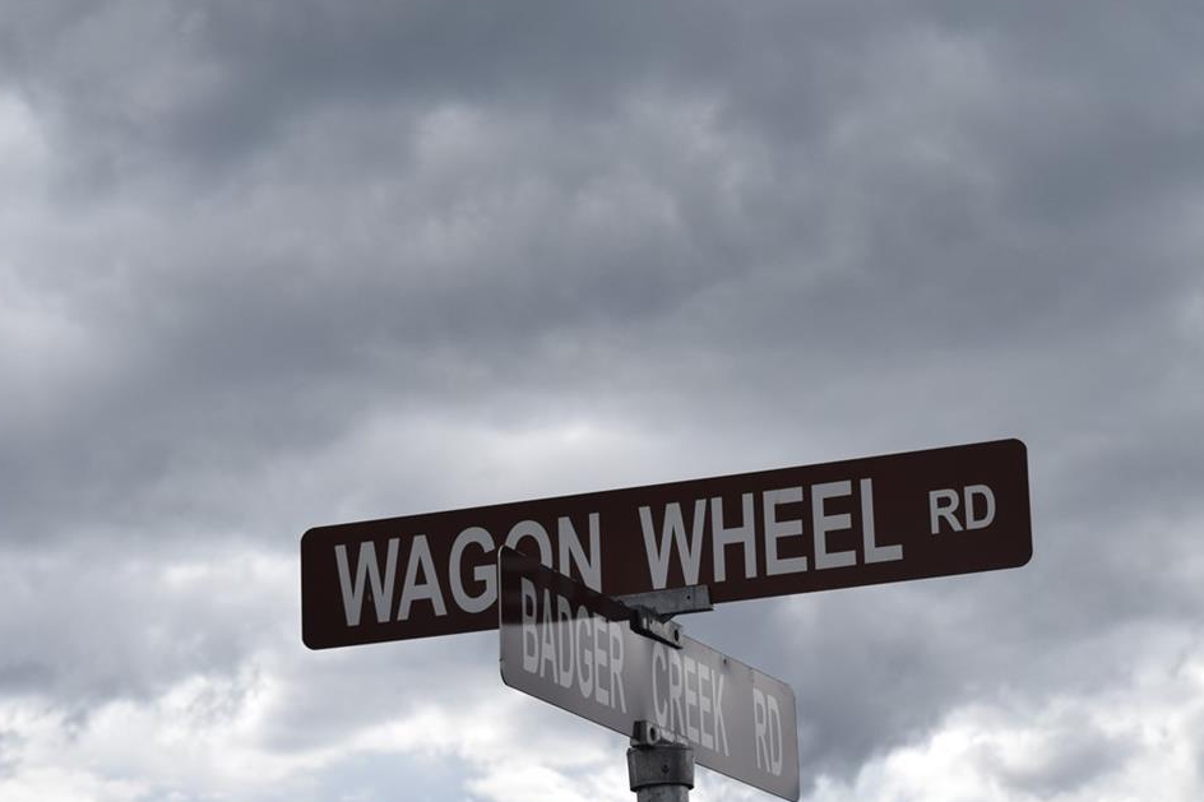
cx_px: 722
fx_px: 3912
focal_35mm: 117
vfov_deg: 11.7
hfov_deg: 17.5
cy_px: 518
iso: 200
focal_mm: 46
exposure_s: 1/400
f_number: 10
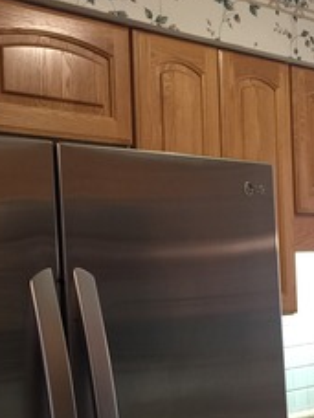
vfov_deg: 31.4
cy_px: 282
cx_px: 158
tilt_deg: +0.0
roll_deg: +1.9
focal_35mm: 61
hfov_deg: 24.0
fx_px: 738
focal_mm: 4.15
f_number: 2.2
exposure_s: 1/15
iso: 125
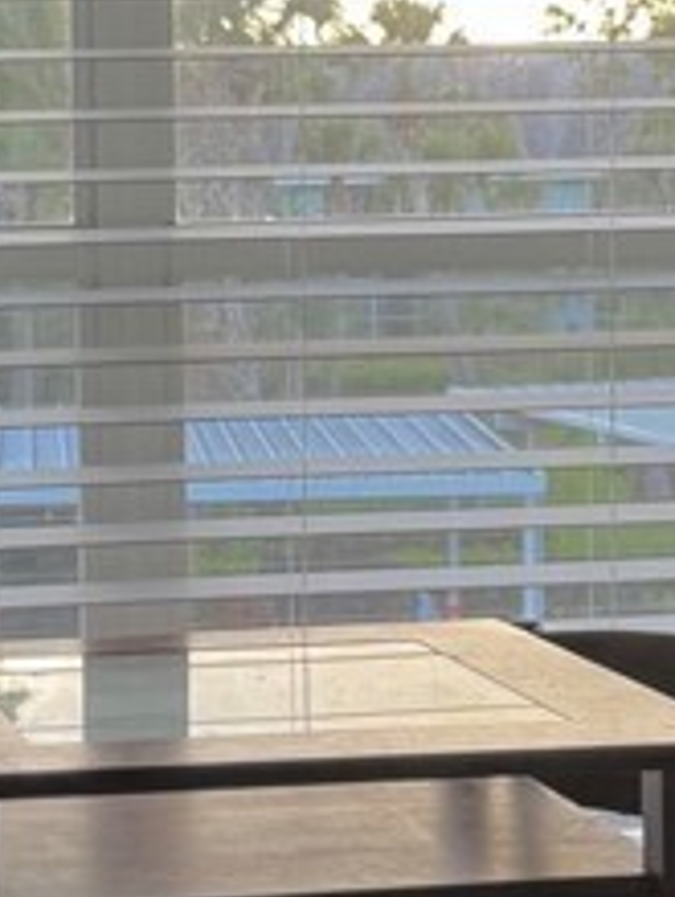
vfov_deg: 17.5
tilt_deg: -4.0
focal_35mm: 112
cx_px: 37
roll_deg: +1.3
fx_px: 2903
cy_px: 410
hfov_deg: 13.1
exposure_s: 1/120
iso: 80
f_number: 1.78
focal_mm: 6.76
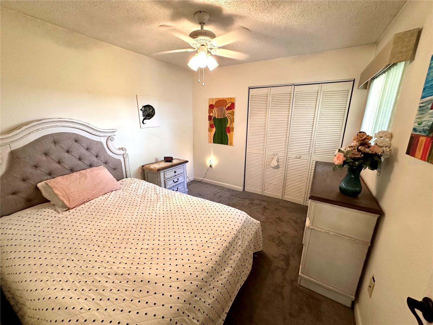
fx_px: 175
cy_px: 162
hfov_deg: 102.1
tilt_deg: -14.8
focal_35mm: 14
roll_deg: -1.5
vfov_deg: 85.7
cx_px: 216
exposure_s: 1/60
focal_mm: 2.22
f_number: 2.2
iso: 400
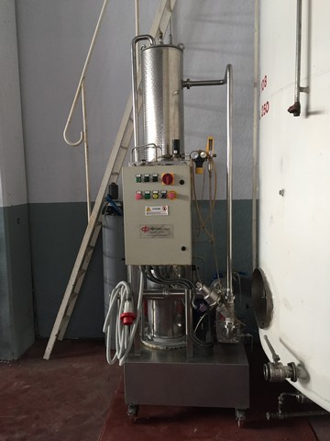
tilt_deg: -5.4
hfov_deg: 48.2
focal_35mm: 29
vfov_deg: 61.7
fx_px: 369
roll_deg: +2.2
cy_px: 220
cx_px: 165
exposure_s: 1/33
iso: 80
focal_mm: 4.15
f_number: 2.2
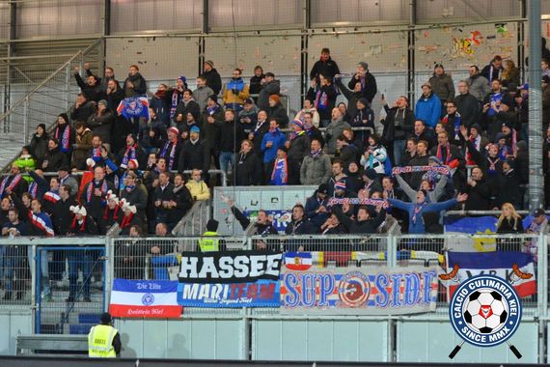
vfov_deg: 13.0
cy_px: 184
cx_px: 275
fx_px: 1604
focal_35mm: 105
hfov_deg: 19.5
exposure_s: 1/400
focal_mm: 70
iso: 3200
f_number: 2.8
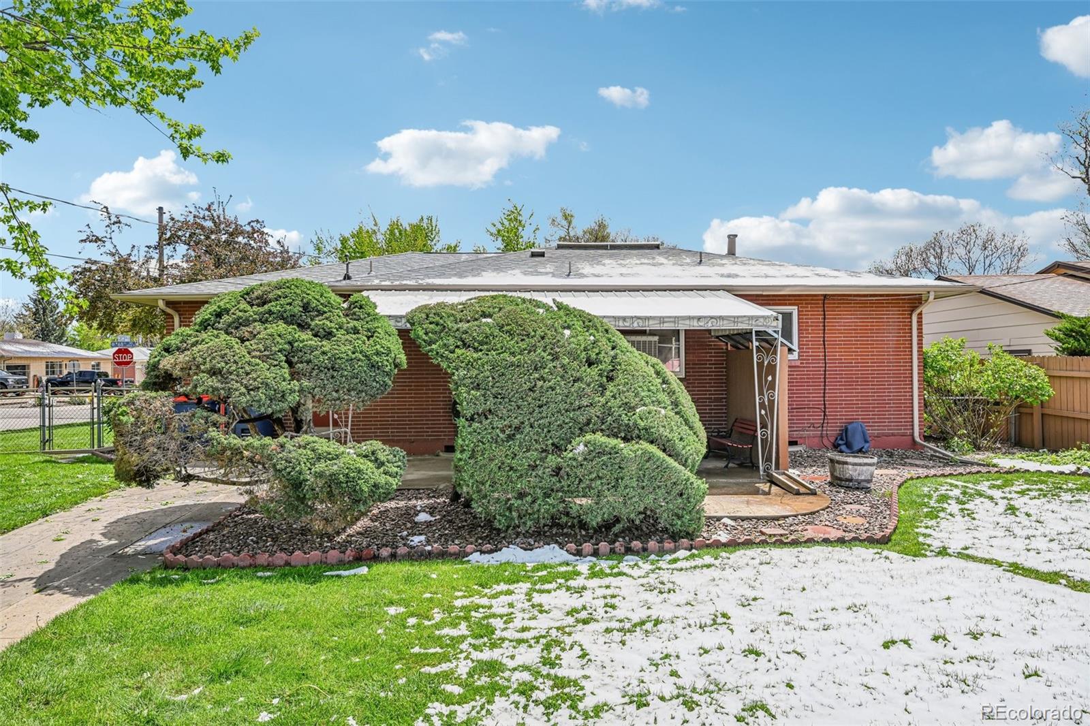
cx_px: 545
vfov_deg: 57.2
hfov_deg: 78.6
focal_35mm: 22
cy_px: 363
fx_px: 666
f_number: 11
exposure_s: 1/30
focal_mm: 22
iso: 64
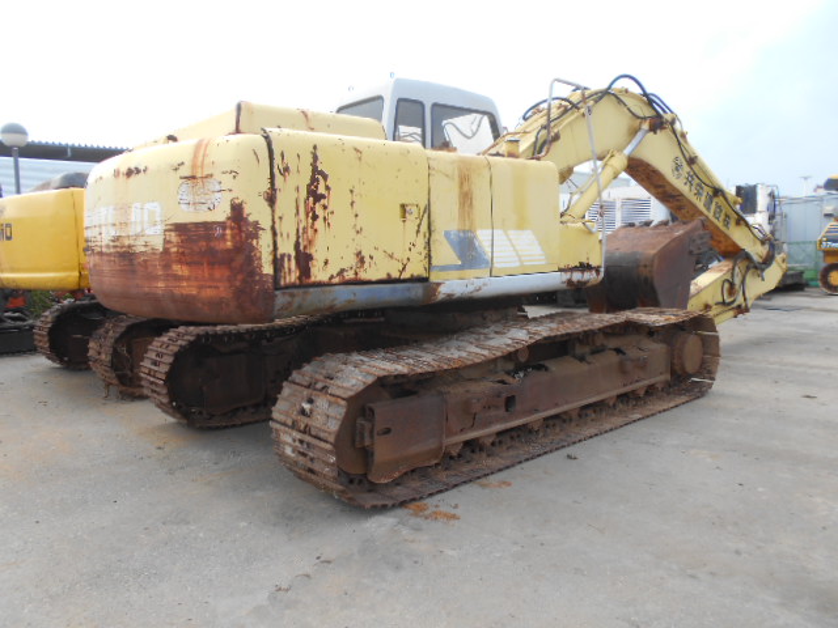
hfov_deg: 67.3
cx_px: 419
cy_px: 314
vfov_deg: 53.1
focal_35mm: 26
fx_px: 629
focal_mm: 4.6
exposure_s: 1/400
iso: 80
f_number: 3.2
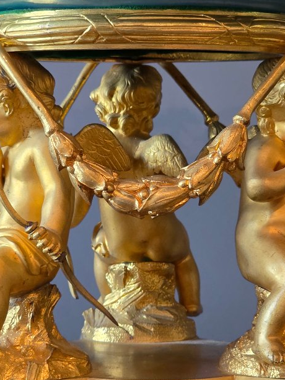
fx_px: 1481
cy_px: 224
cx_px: 164
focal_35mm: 135
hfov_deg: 11.0
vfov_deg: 14.6
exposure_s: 1/33.3
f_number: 2.4
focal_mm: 7.9
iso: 500
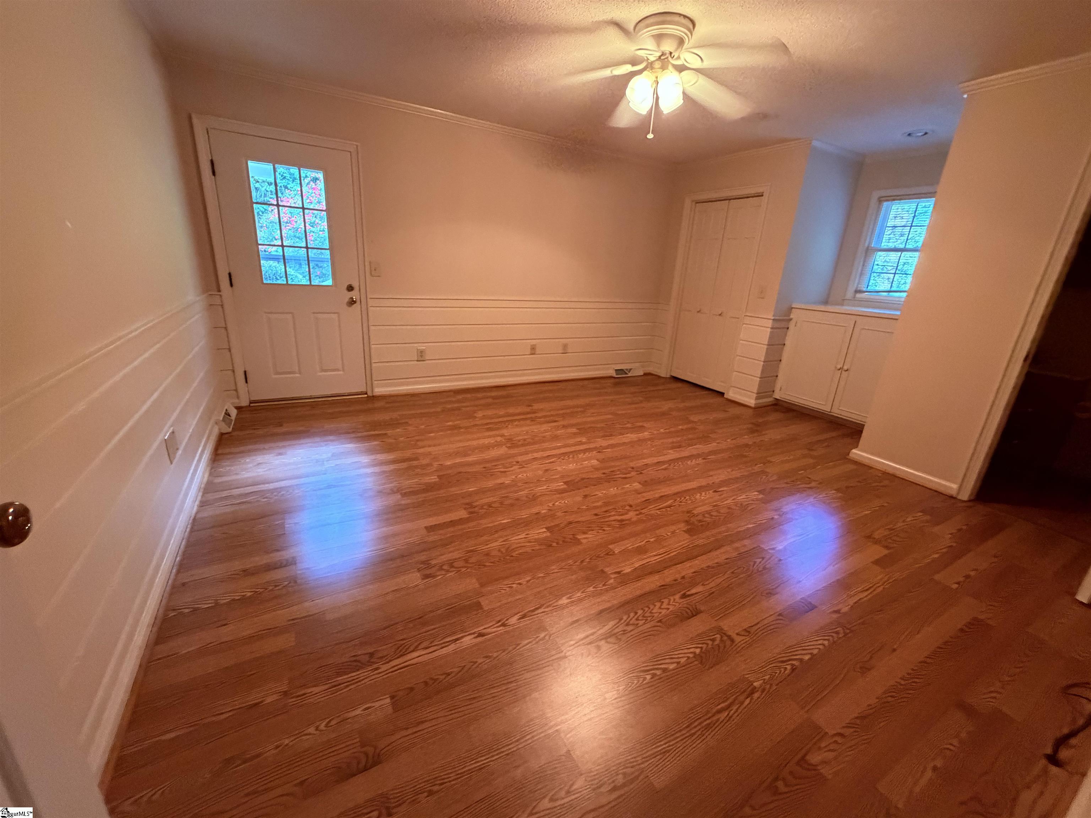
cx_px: 546
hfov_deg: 102.1
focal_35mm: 14
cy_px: 409
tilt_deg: -19.5
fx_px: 441
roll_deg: -2.6
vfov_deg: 85.7
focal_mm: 2.22
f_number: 2.2
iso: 640
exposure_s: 1/60
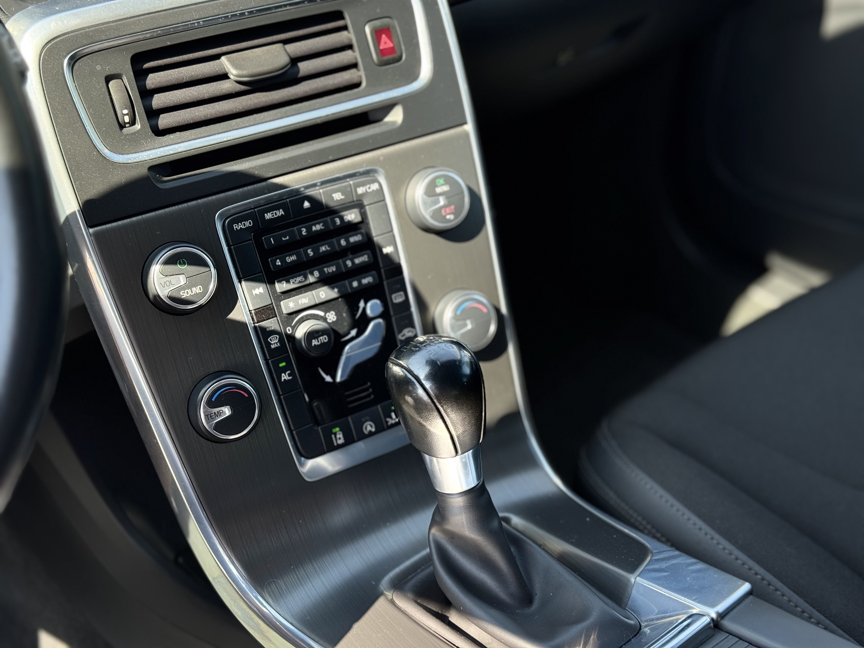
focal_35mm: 48
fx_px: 1198
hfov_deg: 39.7
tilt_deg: -34.0
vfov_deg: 30.3
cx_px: 432
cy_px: 324
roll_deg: +0.5
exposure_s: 1/527
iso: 64
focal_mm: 6.76
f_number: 1.78
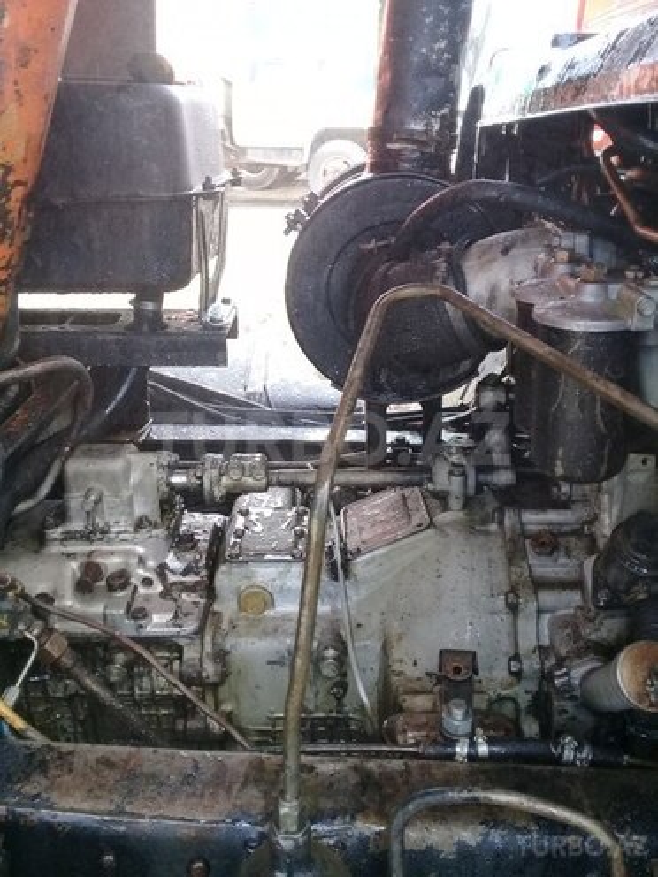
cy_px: 438
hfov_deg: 45.4
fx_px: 786
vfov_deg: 58.4
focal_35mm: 31
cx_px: 329
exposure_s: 1/100
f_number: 2.2
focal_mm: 3.3
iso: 64
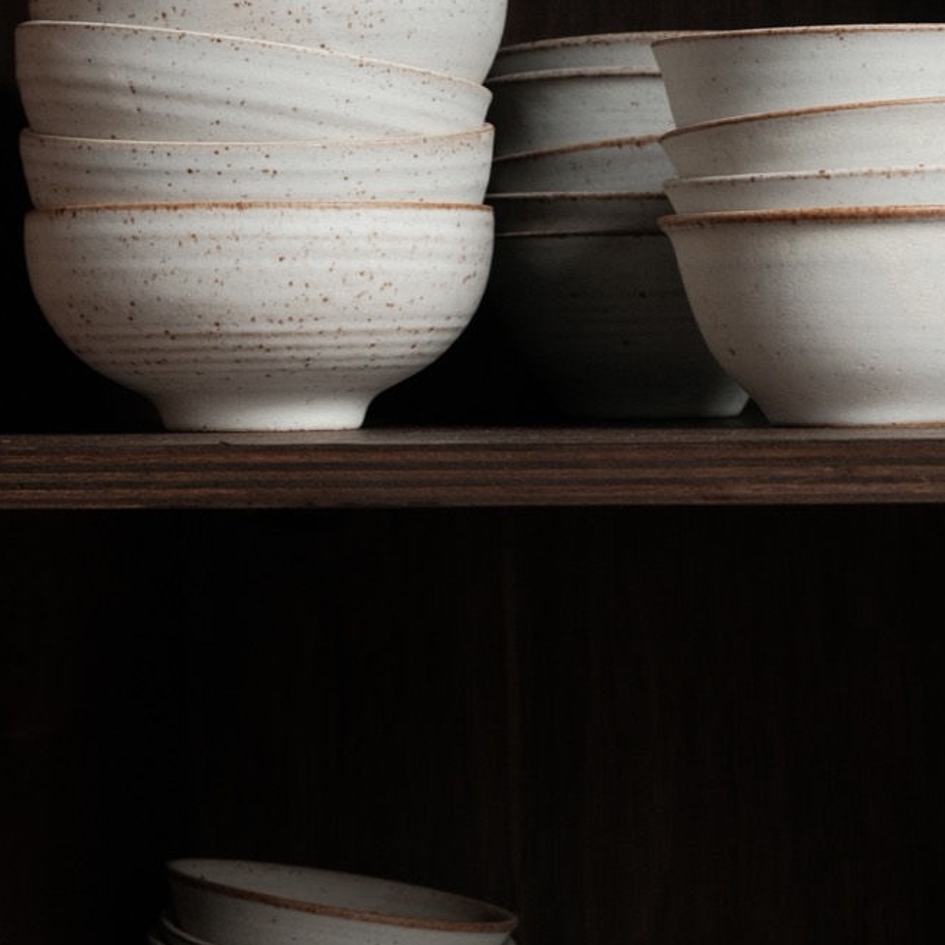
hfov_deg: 15.8
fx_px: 3397
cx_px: 682
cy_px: 480
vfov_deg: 15.8
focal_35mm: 110
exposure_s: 1/50
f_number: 5
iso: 200
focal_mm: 35
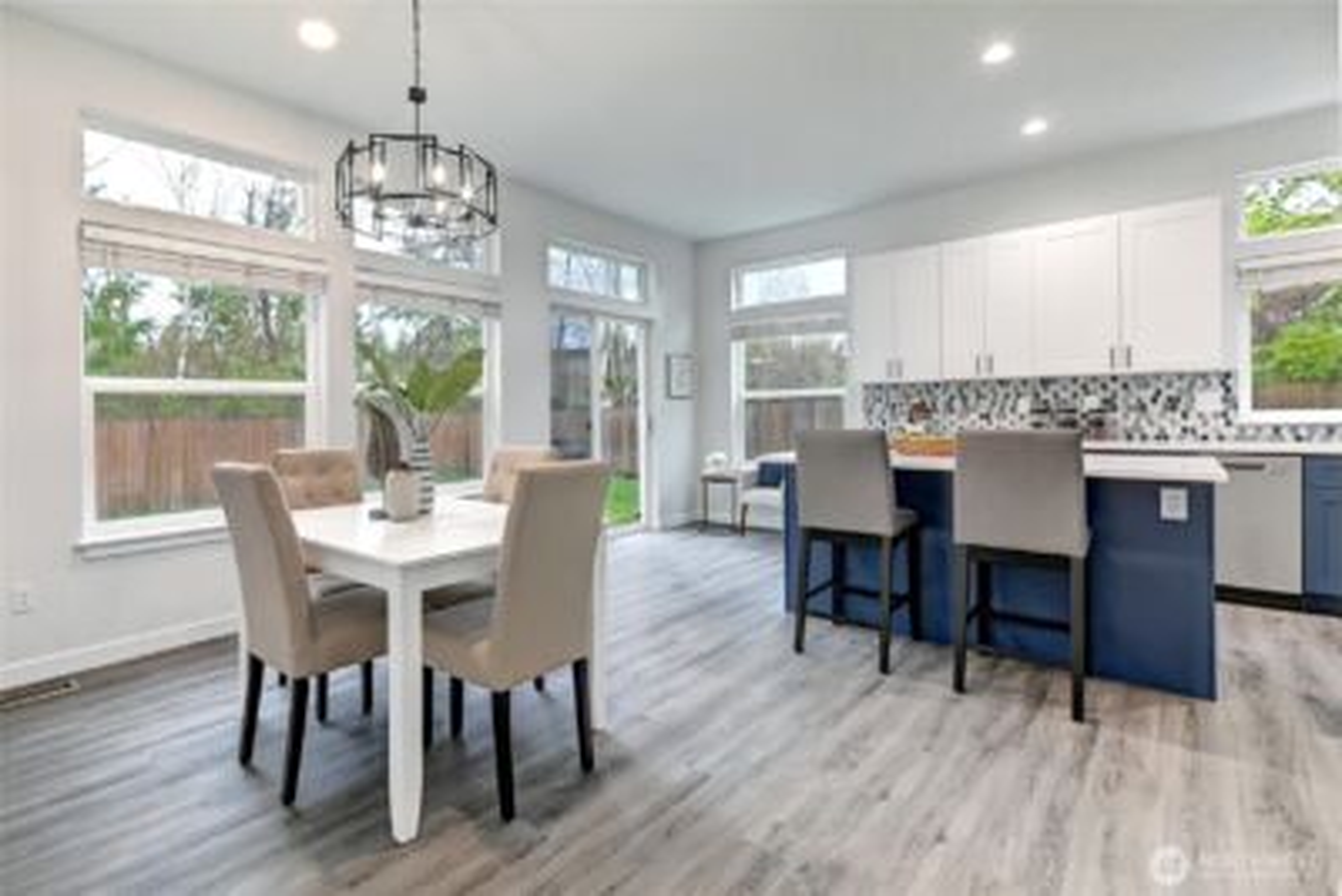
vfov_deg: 77.4
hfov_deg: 100.4
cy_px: 448
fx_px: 559
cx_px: 671
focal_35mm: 15
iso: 4000
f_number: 11
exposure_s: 1/6
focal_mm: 10
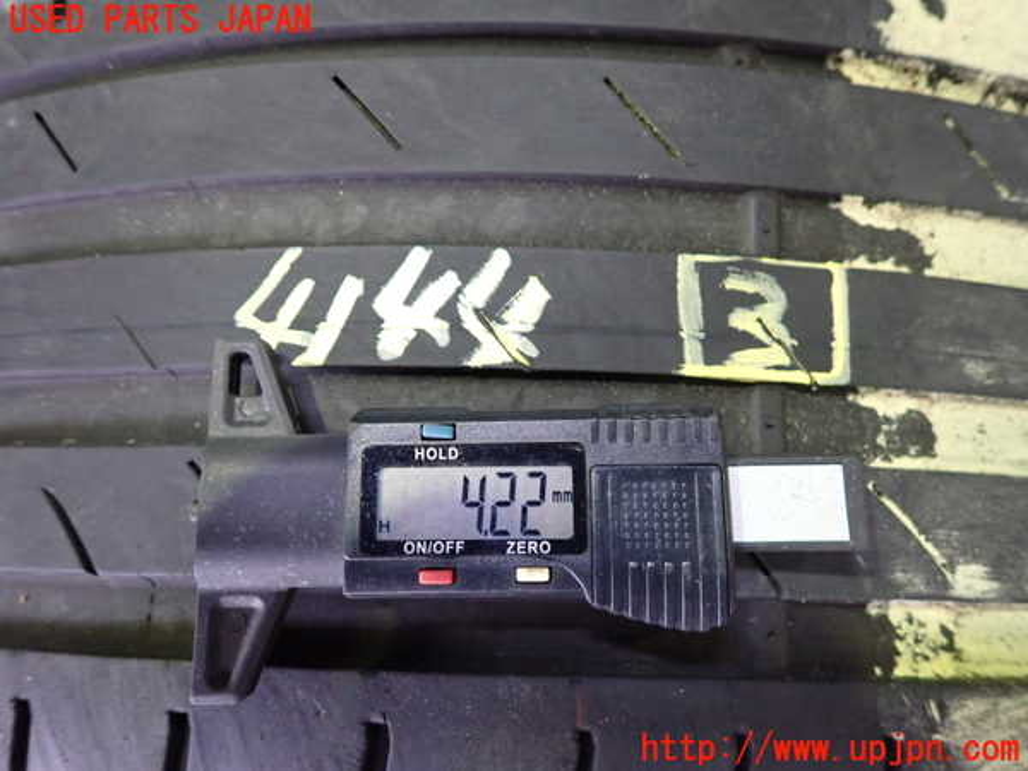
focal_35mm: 25
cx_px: 514
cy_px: 386
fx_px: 742
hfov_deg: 69.4
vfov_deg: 54.9
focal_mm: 4.5
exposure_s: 1/30
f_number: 2
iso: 800
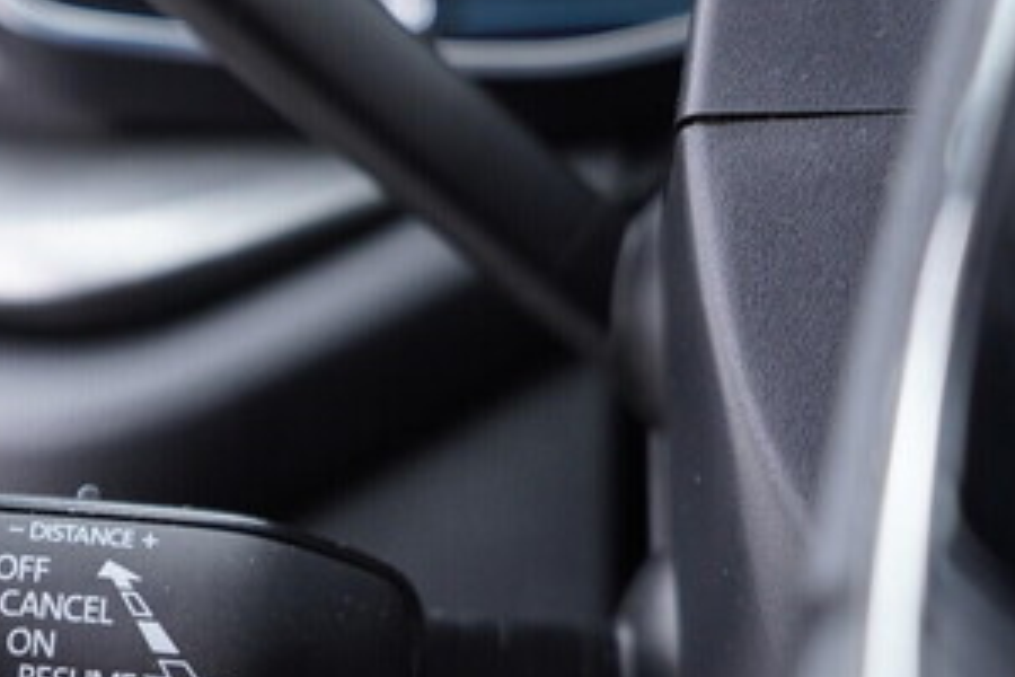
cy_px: 611
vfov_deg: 20.2
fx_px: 1861
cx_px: 142
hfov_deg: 29.5
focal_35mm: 66
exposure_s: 1/40
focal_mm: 24
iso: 320
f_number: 2.8
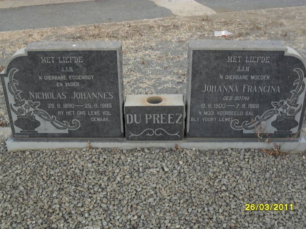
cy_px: 114
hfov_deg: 42.9
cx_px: 153
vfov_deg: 32.9
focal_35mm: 44
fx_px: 389
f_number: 4.5
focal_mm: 7.8
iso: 100
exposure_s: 1/45
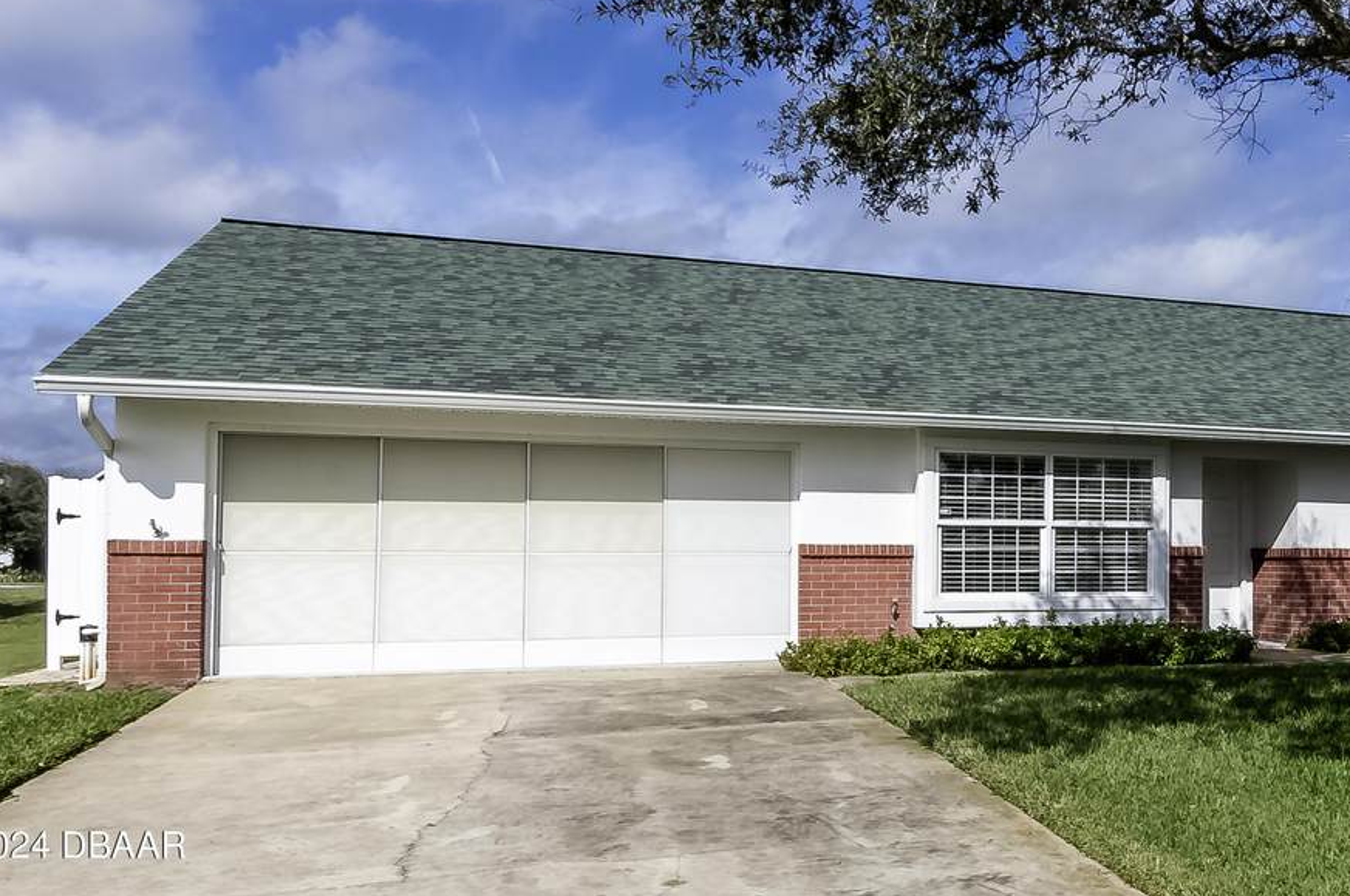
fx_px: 824
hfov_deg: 75.5
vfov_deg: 55.0
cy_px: 248
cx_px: 928
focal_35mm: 22
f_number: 16
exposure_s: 1/200
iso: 400
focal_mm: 10
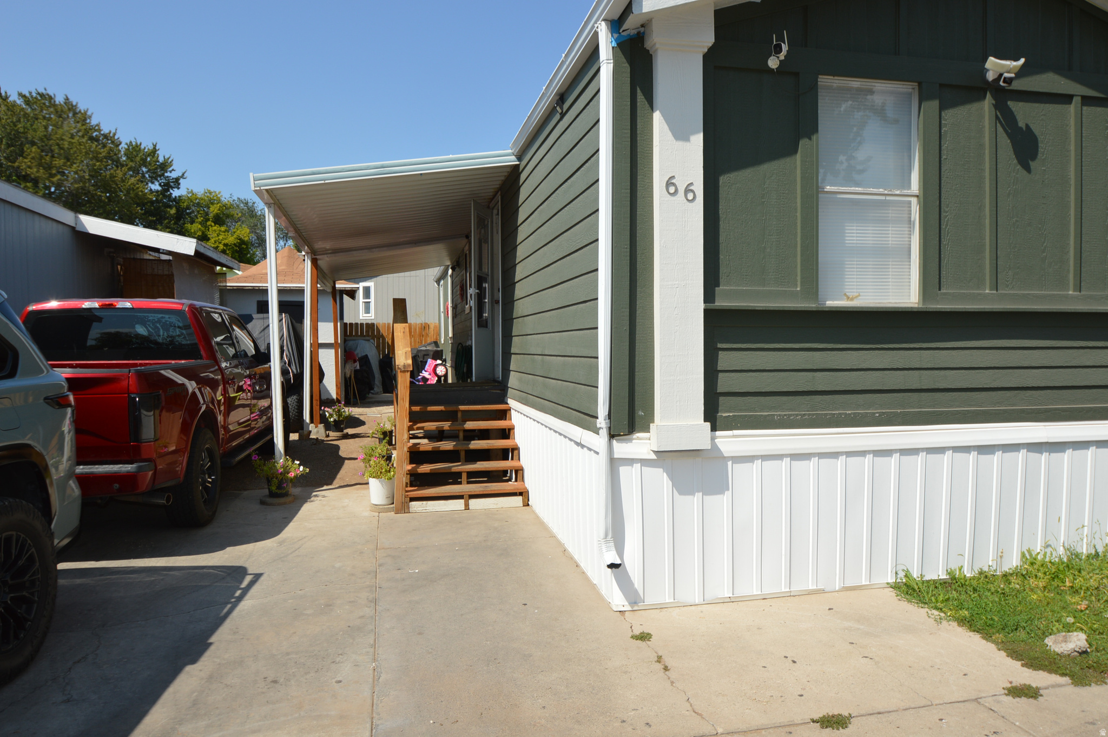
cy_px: 368
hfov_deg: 73.8
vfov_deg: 53.1
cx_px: 554
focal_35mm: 24
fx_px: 738
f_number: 10
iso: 100
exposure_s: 1/200
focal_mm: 16
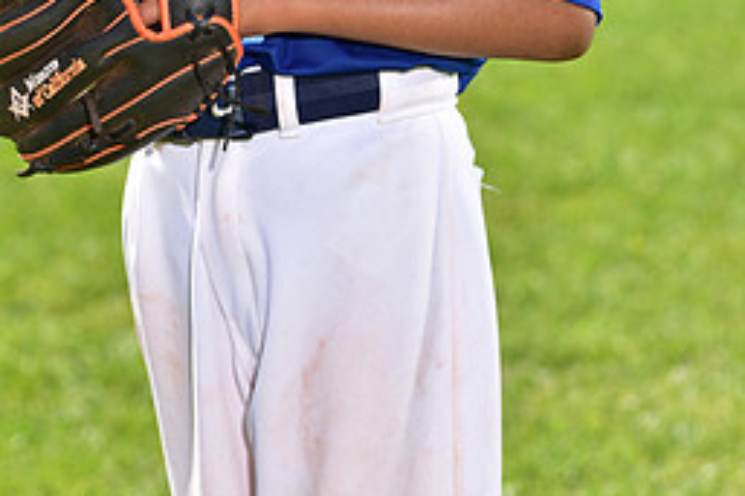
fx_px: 5604
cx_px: 297
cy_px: -273
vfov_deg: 5.0
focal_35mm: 271
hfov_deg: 7.6
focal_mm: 120
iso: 80
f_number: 5
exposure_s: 1/250
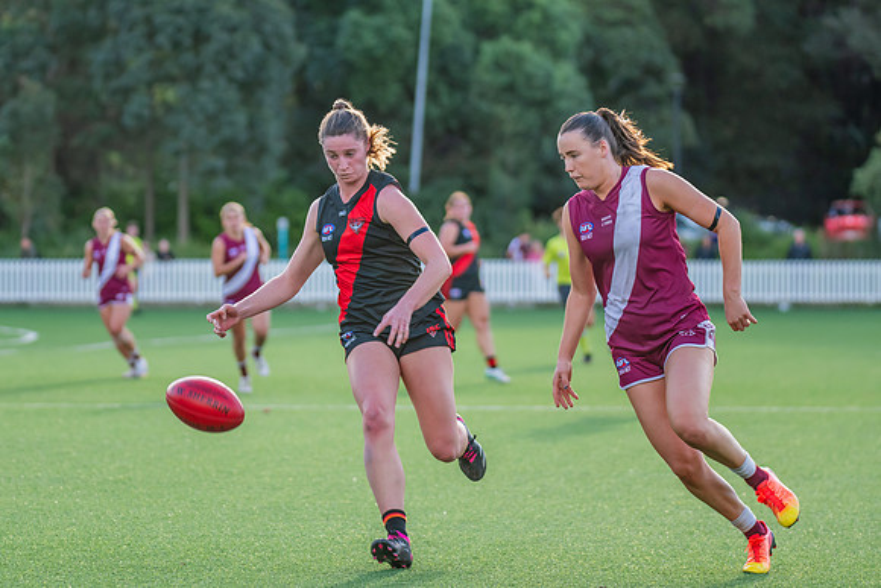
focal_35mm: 203
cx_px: 389
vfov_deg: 6.8
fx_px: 4957
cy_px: 250
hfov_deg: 10.2
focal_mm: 170
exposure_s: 1/800
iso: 800
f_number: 4
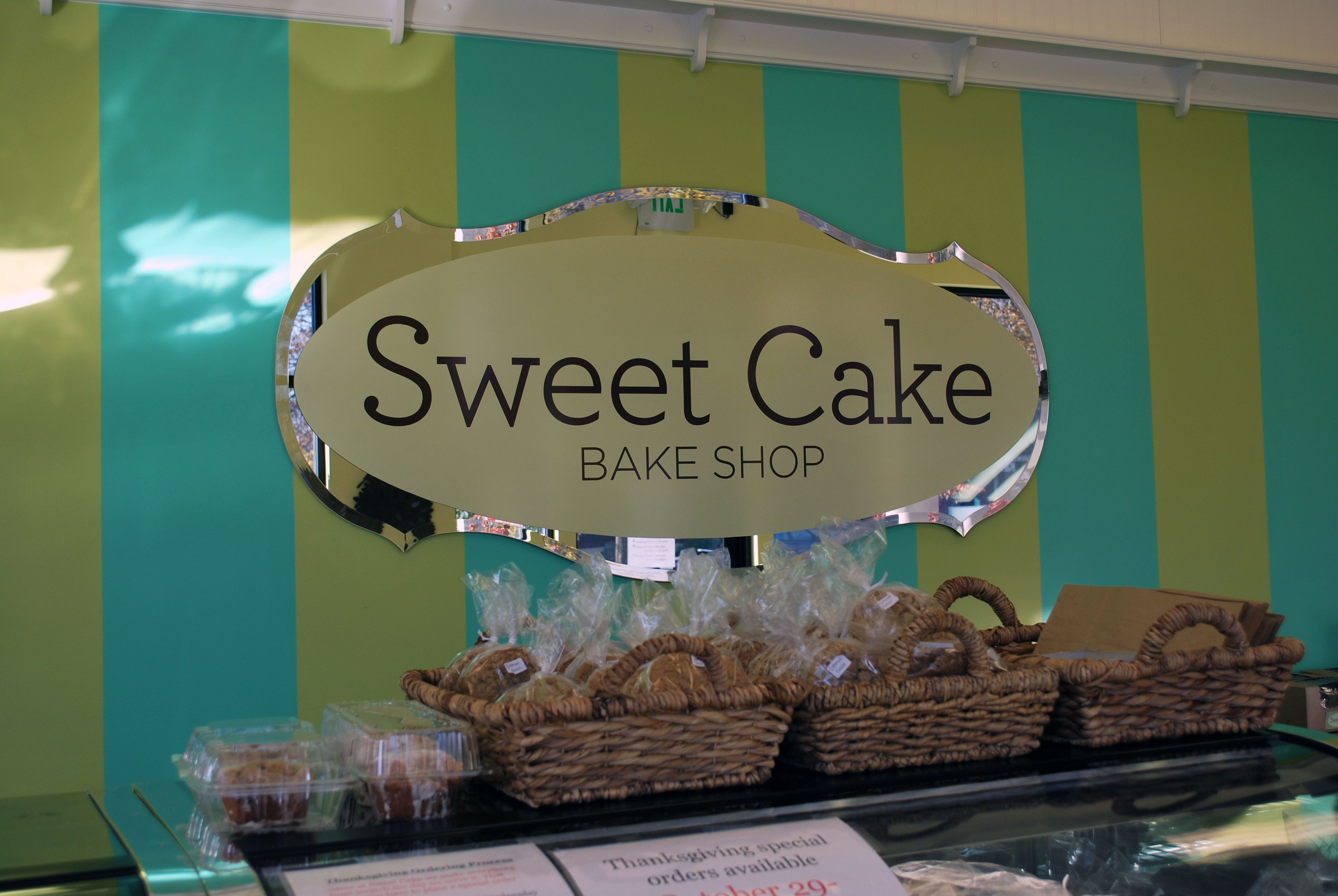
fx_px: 1674
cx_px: 669
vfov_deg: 29.9
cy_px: 448
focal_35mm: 45
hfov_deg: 43.6
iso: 110
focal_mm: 30
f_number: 5.6
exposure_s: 1/125
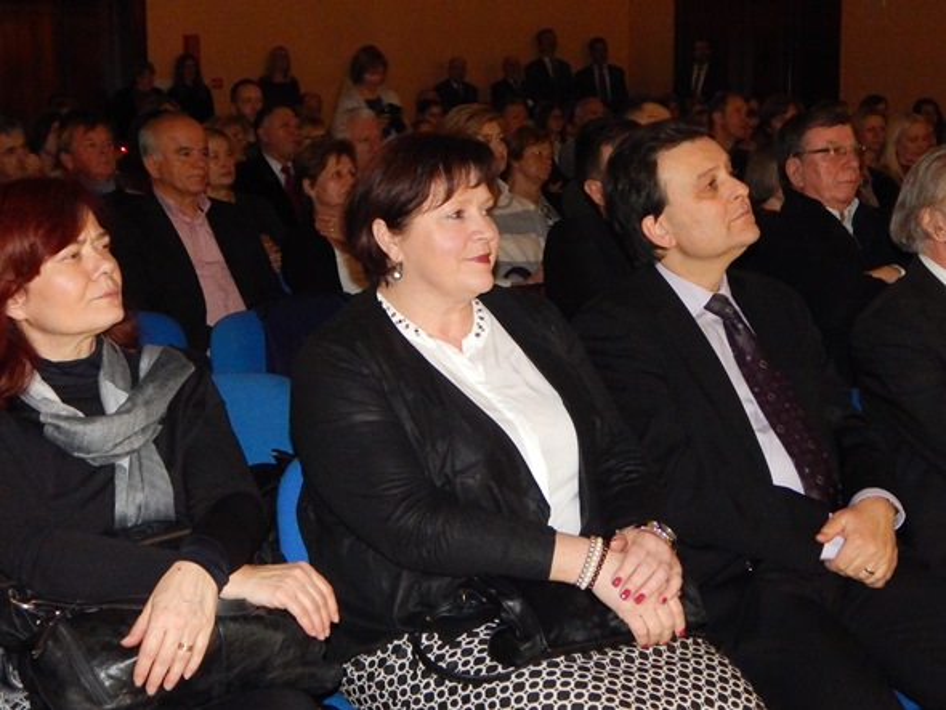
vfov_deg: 24.0
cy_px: 355
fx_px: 1668
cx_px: 473
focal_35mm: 61
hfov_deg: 31.7
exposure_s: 1/30
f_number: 4
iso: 1600
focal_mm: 10.9
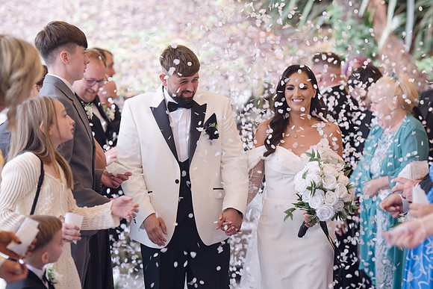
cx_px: 276
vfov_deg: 12.5
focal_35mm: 109
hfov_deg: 18.7
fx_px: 1316
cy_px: 127
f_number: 2
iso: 500
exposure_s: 1/160
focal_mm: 85
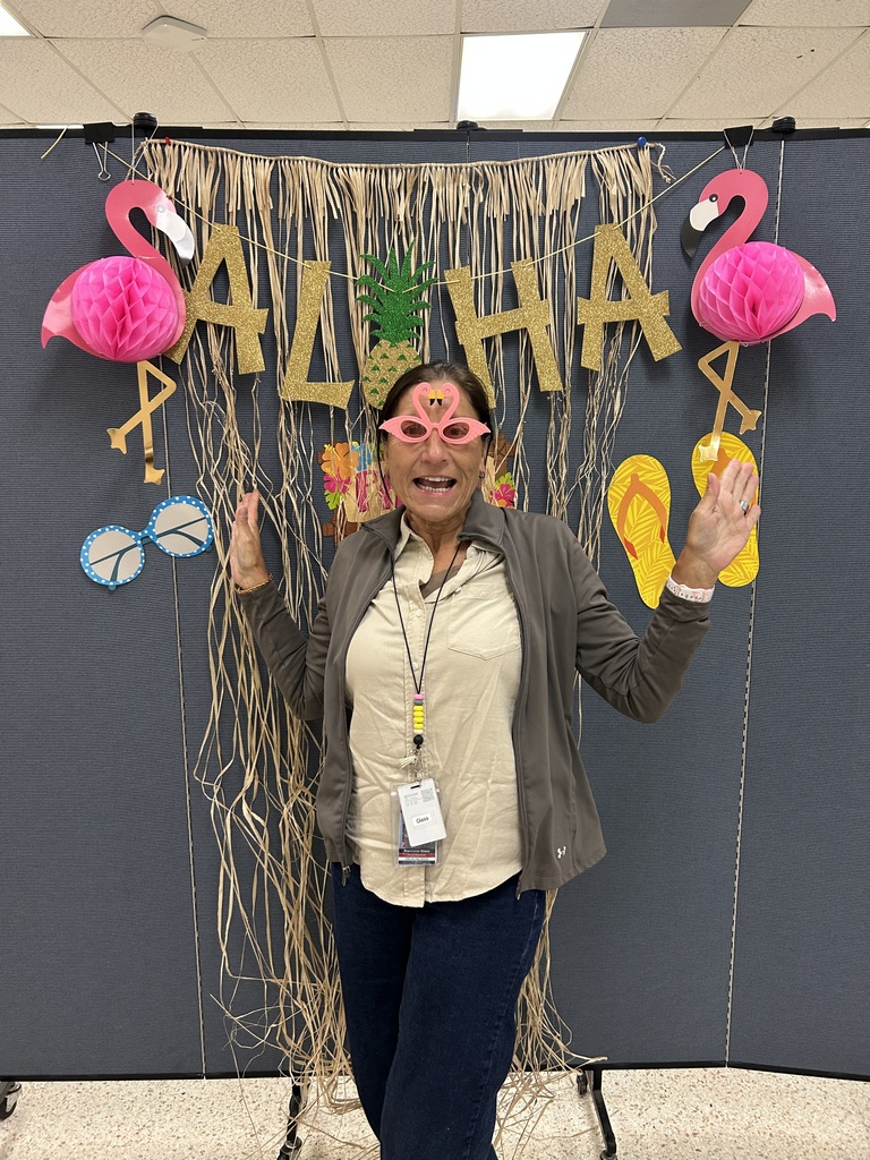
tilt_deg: -7.6
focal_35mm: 26
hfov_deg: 53.1
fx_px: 871
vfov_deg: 67.3
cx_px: 435
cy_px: 580
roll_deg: +0.5
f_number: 1.5
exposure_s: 1/60
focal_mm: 5.7
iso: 160
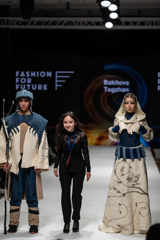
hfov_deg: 13.2
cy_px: 120
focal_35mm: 104
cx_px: 80
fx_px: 693
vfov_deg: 19.7
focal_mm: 103.9
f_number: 2.8
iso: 200
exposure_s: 1/400
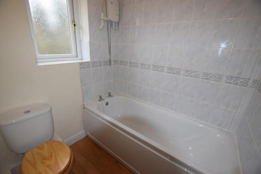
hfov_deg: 100.4
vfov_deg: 77.4
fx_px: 109
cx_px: 130
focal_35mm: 15
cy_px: 87
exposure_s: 1/80
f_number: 4.5
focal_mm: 10
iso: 800
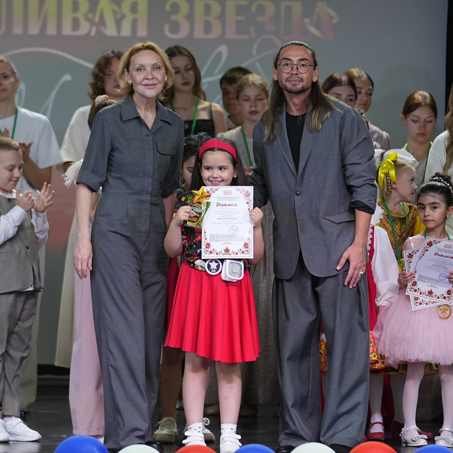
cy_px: 222
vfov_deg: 6.6
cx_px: 193
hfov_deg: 6.6
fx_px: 3923
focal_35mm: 265
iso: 1000
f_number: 2.8
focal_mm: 132
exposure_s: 1/250
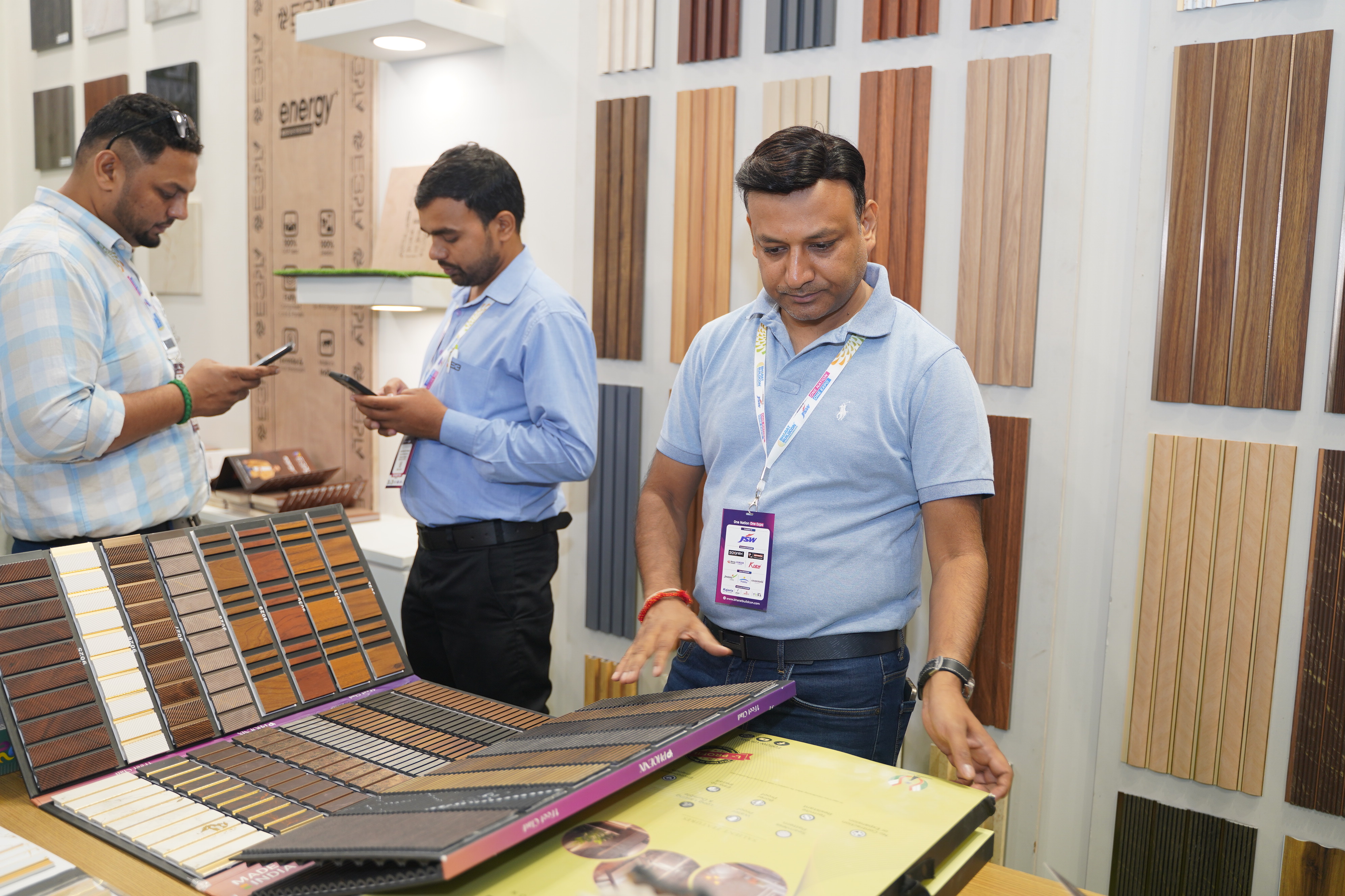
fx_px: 1158
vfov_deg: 42.3
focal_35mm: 31
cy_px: 448
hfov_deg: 60.3
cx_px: 672
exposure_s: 1/125
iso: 320
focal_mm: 31
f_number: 2.8
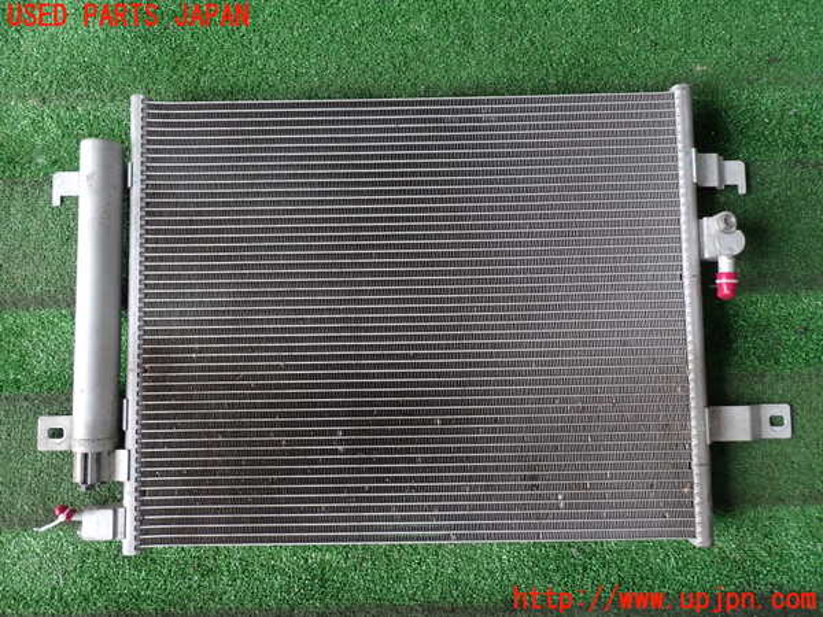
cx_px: 412
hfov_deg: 69.4
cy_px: 308
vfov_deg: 54.9
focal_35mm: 25
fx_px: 594
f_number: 2.8
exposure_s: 1/30
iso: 200
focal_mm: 4.5
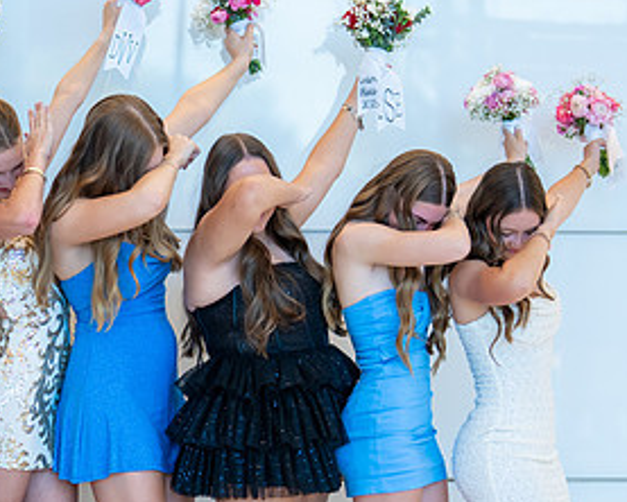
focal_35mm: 132
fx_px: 2451
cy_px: 354
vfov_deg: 11.7
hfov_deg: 14.5
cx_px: 203
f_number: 1.2
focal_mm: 50
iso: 400
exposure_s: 1/500
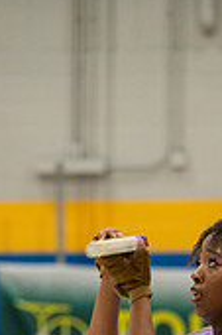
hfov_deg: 3.8
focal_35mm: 358
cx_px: 128
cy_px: 432
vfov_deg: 5.7
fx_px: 3318
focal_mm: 135
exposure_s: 1/500
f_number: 4
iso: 1400
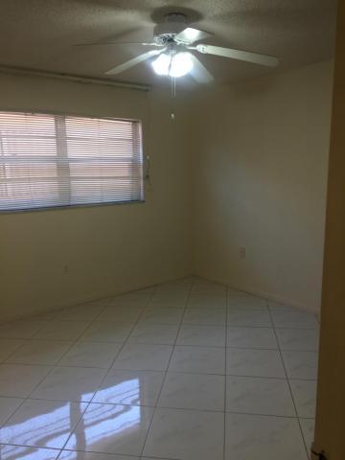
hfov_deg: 48.2
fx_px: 385
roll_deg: +0.6
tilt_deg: -9.2
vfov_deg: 61.7
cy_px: 230
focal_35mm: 29
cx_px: 172
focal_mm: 4.15
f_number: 2.2
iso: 32
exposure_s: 1/60
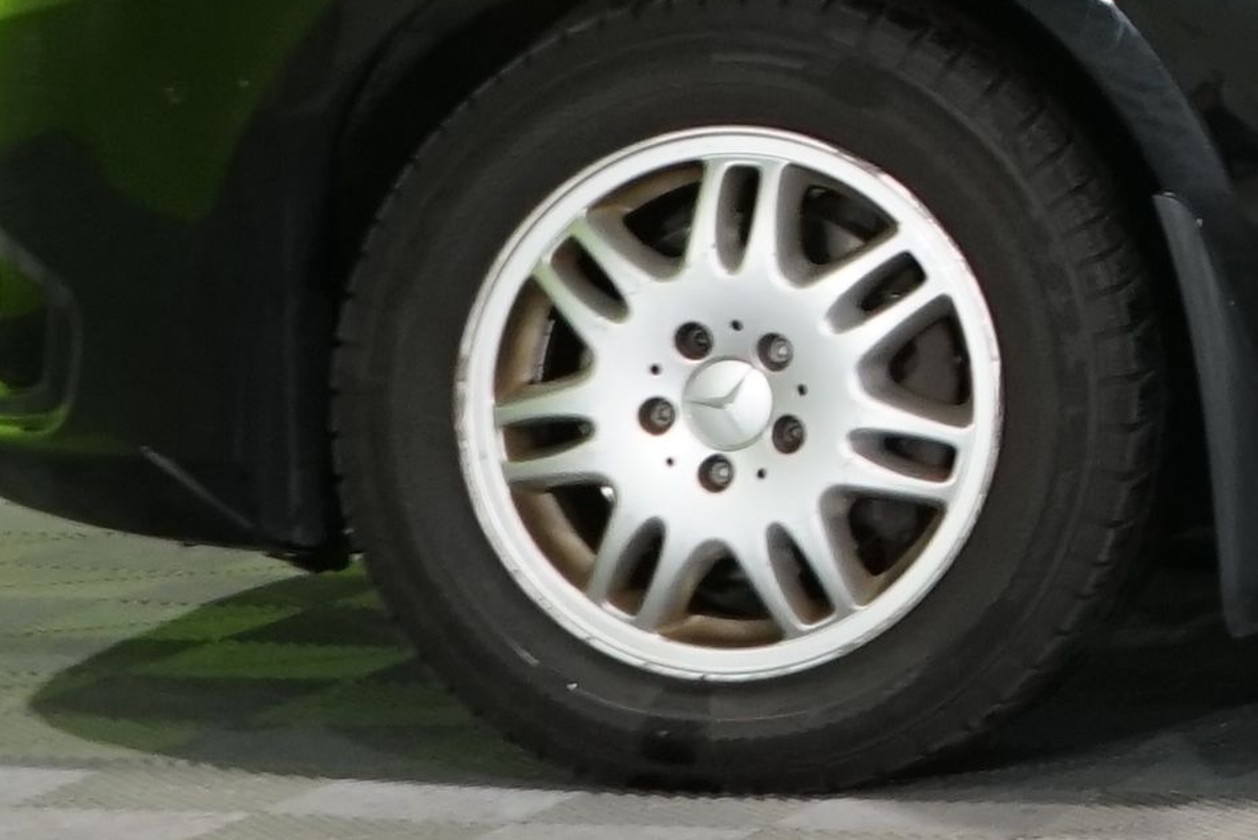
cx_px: 3083
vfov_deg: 7.1
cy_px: -631
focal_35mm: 190
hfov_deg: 9.5
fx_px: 6641
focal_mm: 30
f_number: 5.6
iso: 1000
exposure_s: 1/30
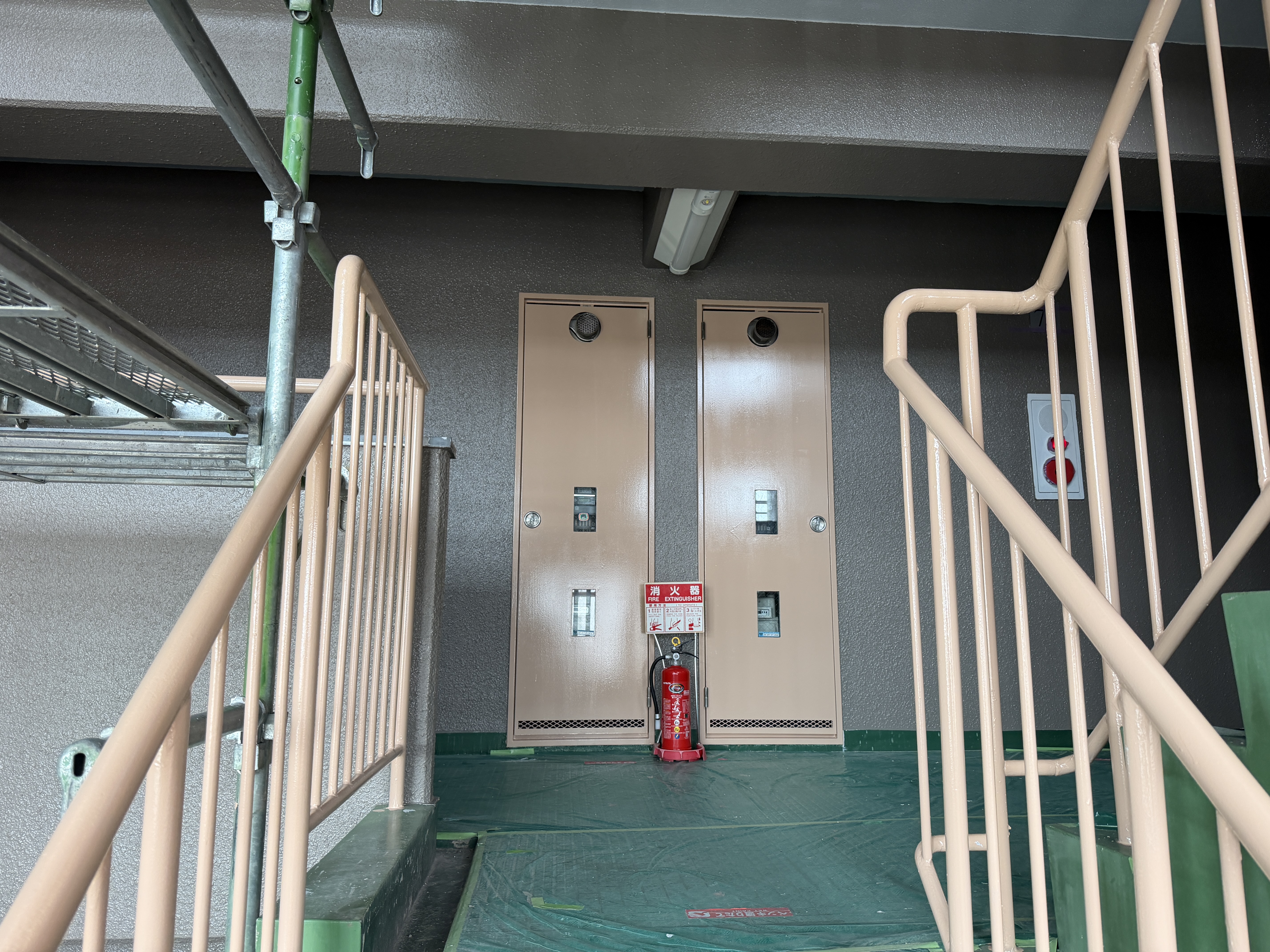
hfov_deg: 71.6
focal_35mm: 24
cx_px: 635
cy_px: 476
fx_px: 881
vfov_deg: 56.8
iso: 160
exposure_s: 1/60
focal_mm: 6.76
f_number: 1.78
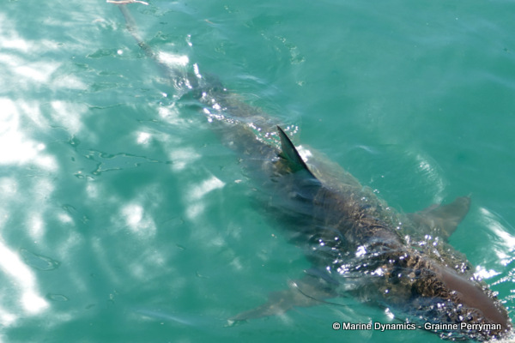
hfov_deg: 41.9
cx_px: 258
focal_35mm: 47
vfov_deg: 28.6
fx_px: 672
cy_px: 172
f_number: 3.3
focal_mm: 17.27
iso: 125
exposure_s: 1/1300
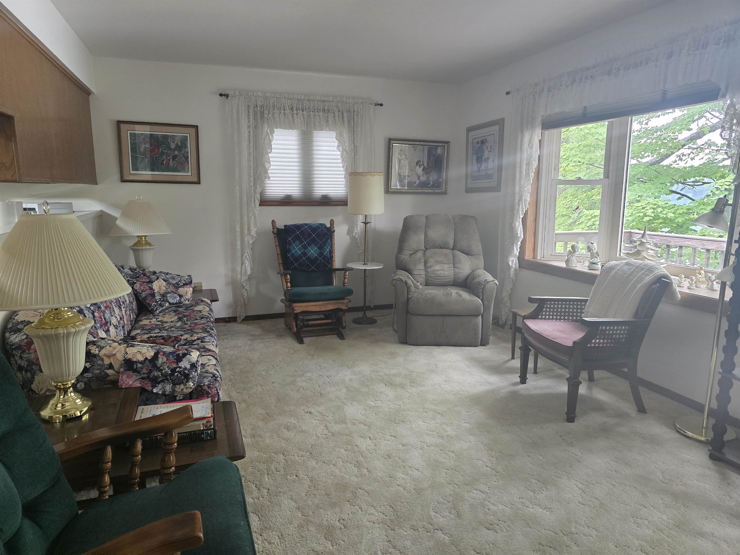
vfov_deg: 58.9
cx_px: 370
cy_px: 278
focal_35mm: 23
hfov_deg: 73.9
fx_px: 492
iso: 1000
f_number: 1.7
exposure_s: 1/60
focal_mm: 6.3
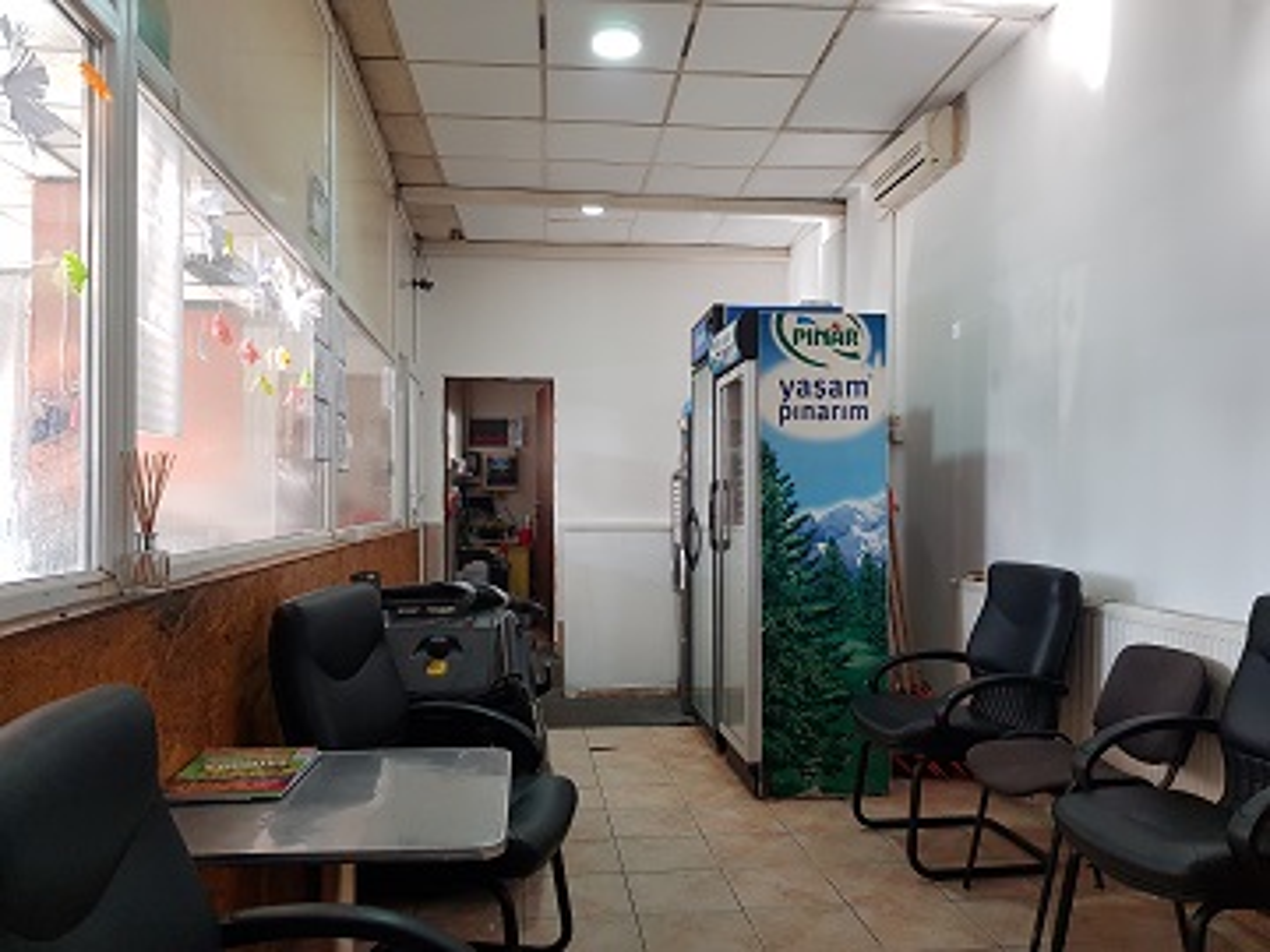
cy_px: 476
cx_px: 635
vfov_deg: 53.1
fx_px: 954
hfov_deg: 67.3
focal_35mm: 26
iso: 125
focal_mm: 4.2
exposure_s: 1/50
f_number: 1.7
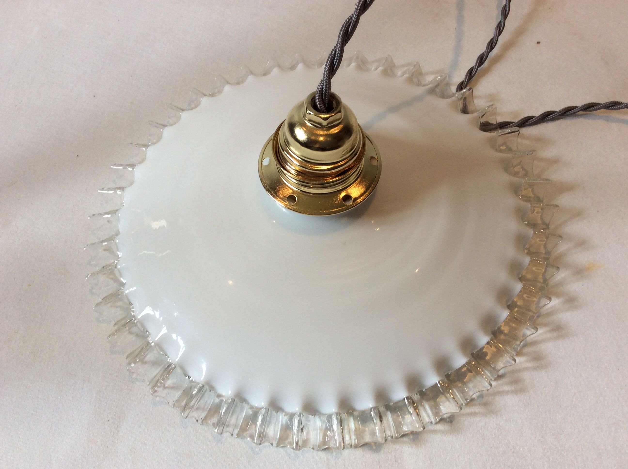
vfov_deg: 44.1
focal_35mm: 32
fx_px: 580
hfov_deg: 56.9
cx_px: 314
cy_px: 234
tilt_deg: -60.6
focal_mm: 3.3
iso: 40
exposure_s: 1/33
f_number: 2.4
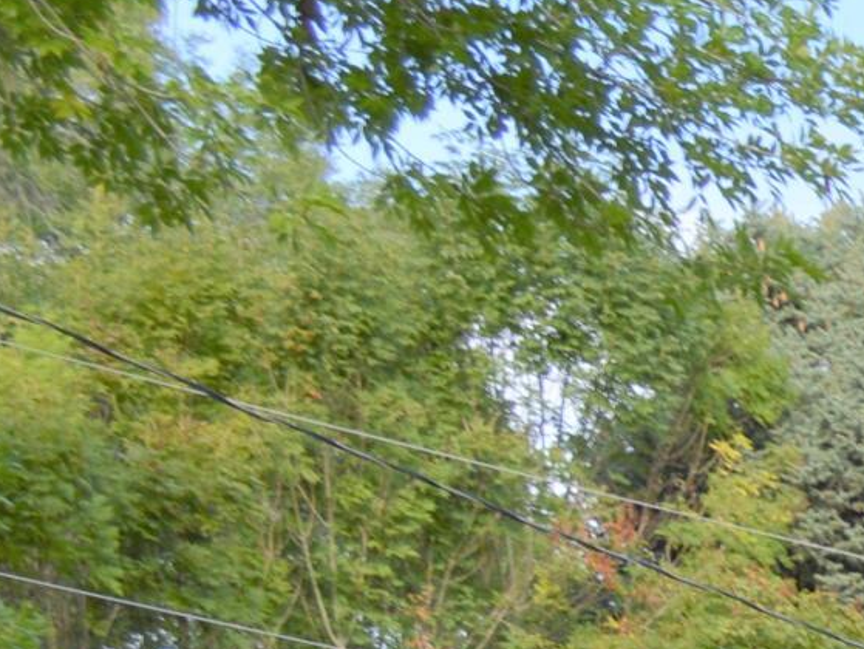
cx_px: 2062
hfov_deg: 10.1
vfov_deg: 8.2
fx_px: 4246
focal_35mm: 170
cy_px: 1371
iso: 100
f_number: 5.6
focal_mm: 22
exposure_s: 1/200
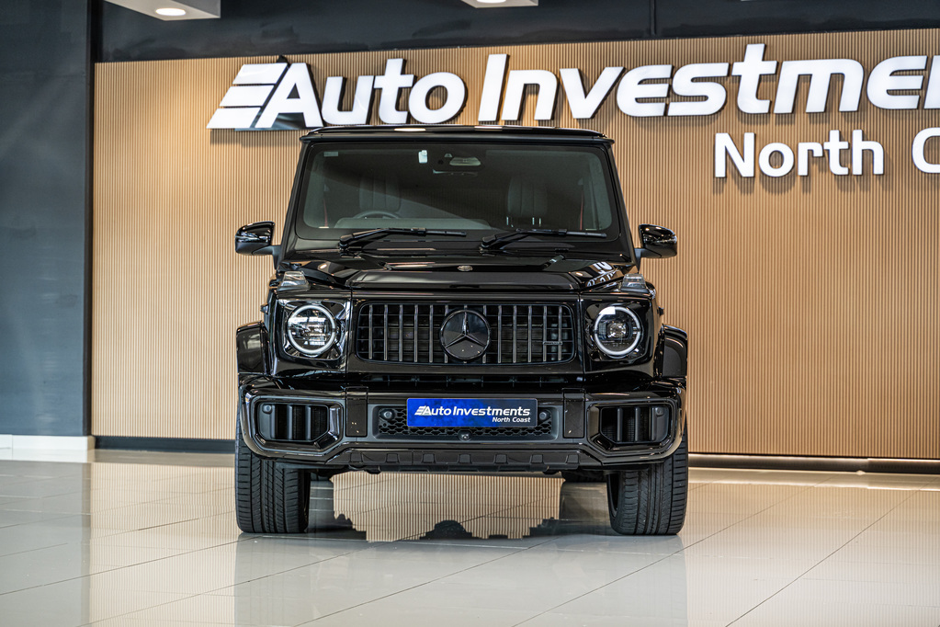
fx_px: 1958
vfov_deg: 18.2
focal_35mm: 75
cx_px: 470
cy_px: 314
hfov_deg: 27.0
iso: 500
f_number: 4
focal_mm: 75
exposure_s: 1/160
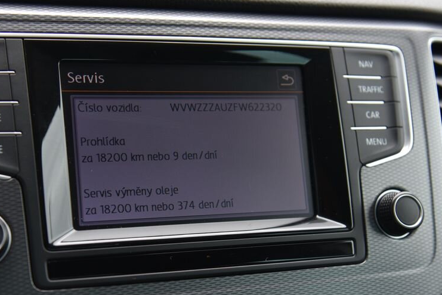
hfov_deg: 26.6
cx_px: 175
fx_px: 934
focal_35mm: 76
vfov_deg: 18.0
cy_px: 162
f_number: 4.5
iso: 500
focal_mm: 55
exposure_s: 1/80
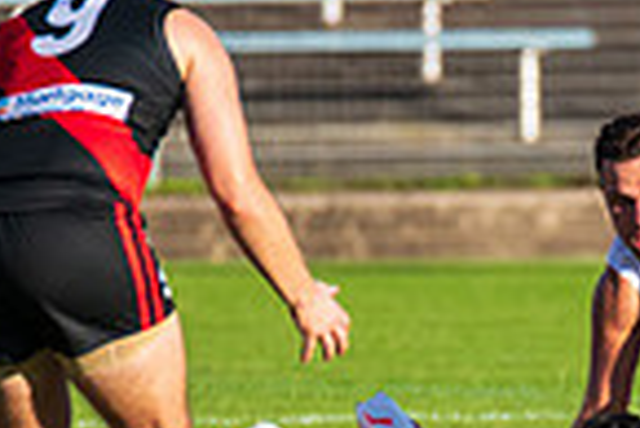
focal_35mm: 2449
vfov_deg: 0.6
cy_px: 374
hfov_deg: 0.8
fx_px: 43581
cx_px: 511
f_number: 6.3
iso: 1000
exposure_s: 1/2500
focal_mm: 600
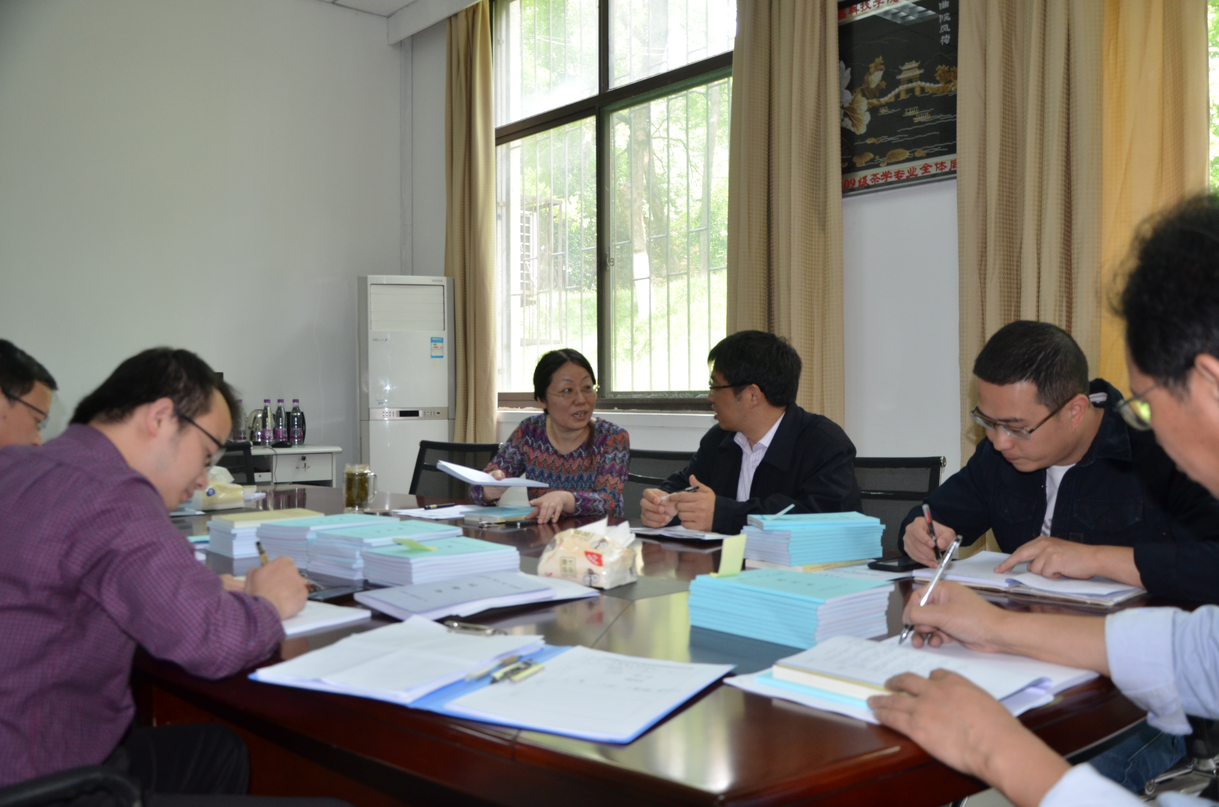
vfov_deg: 41.5
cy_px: 404
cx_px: 610
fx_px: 1064
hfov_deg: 59.6
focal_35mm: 32
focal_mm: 21
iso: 560
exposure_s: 1/60
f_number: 3.8
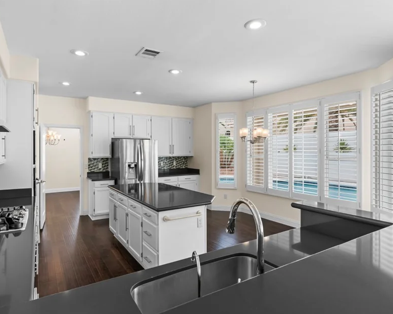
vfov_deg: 65.5
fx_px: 244
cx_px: 187
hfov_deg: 77.6
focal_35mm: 21
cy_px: 153
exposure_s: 1/30
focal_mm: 17
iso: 400
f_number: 8
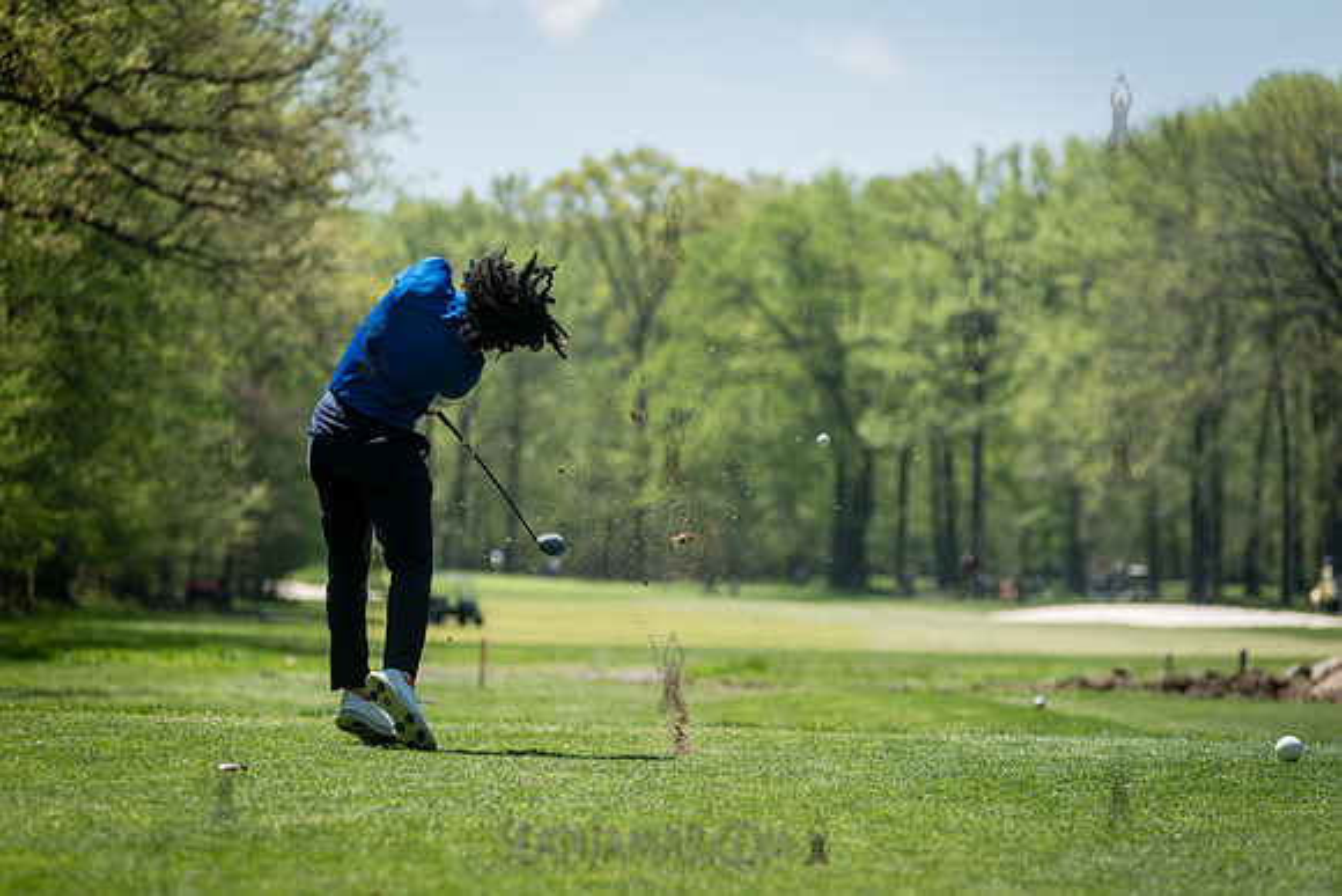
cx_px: 671
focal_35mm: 145
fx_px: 5406
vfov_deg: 9.5
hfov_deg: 14.2
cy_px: 448
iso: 100
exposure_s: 1/800
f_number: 3.5
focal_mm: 145
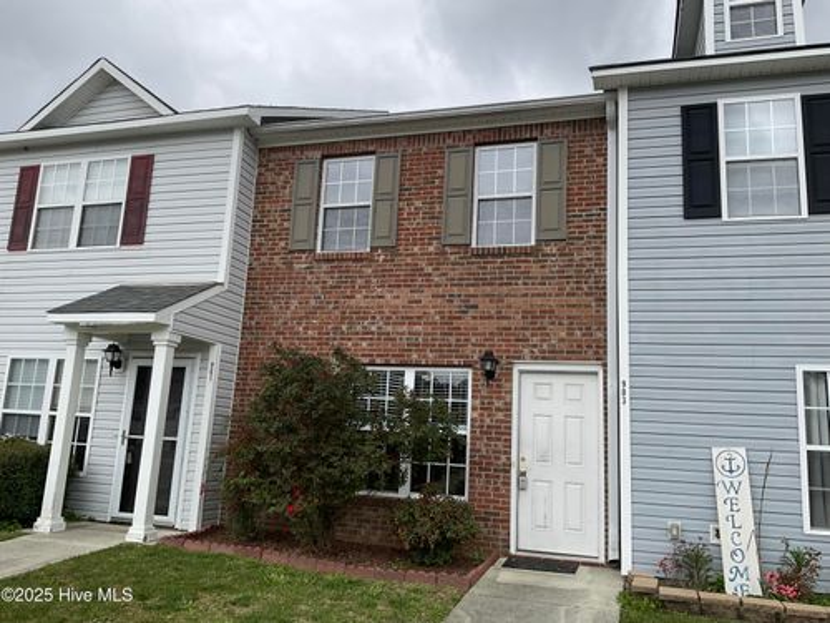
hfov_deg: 61.7
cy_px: 312
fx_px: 695
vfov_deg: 48.2
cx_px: 415
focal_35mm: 29
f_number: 1.8
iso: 16
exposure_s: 1/1076
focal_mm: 3
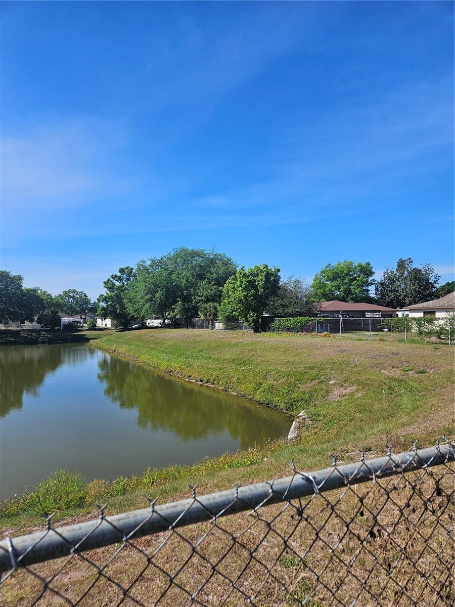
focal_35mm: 23
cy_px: 304
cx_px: 228
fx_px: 403
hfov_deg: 58.9
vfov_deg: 73.9
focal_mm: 5.4
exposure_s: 1/1989
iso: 25
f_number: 1.8
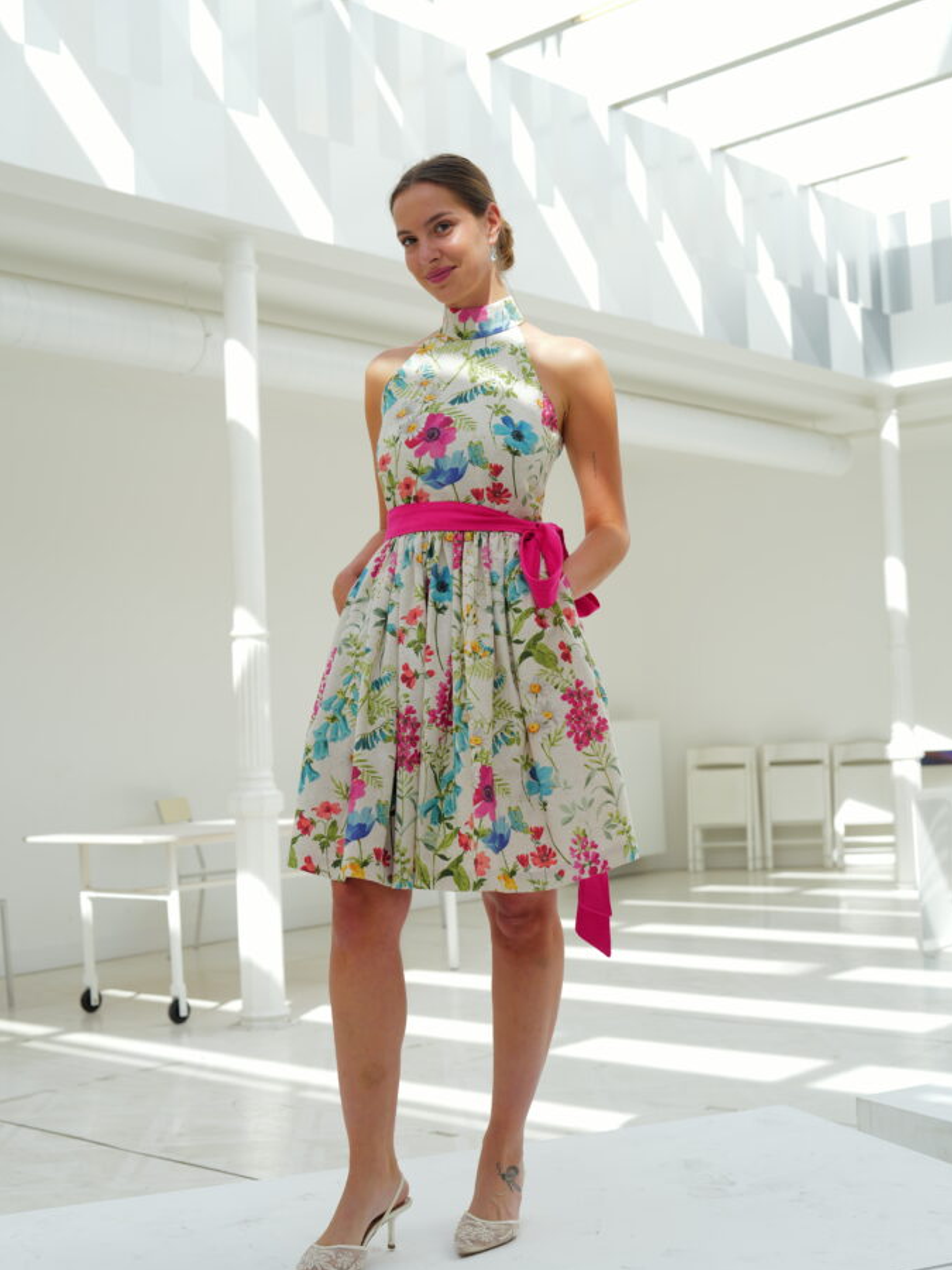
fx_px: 1723
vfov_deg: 40.4
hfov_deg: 30.9
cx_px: 480
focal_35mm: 47
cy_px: 665
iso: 100
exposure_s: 1/250
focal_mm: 43
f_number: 4
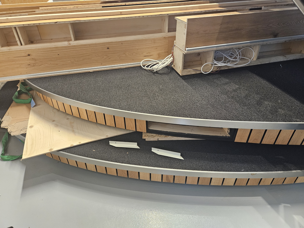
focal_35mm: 23
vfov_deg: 58.9
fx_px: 202
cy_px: 114
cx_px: 152
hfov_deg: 73.9
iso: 640
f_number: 1.8
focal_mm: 5.4
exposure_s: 1/33
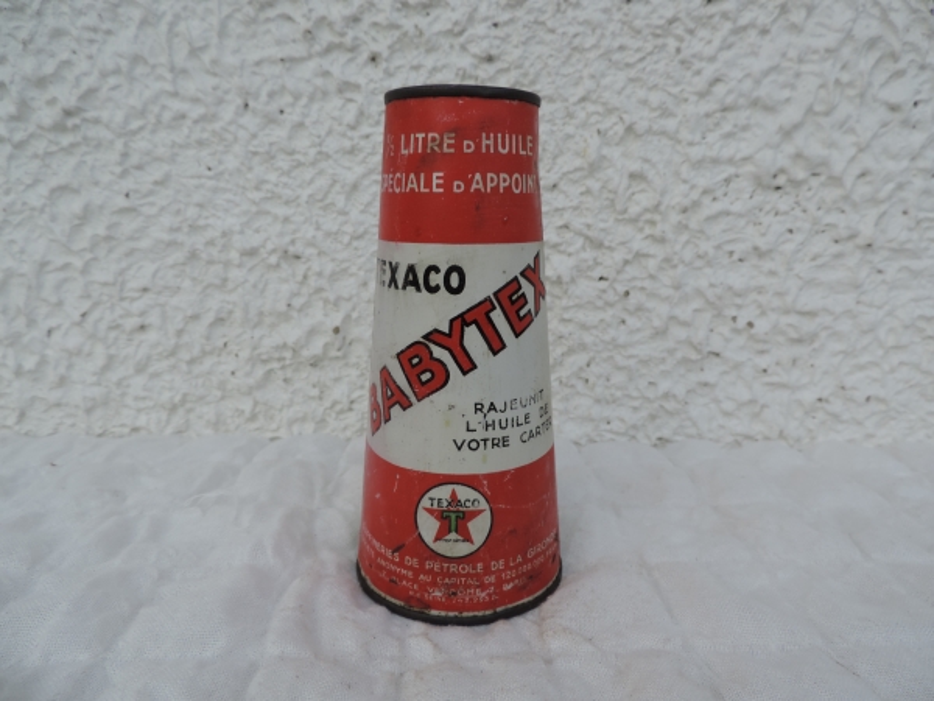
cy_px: 350
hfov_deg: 71.6
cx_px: 467
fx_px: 648
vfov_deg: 56.8
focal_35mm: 24
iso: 80
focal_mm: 4.3
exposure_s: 1/250
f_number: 3
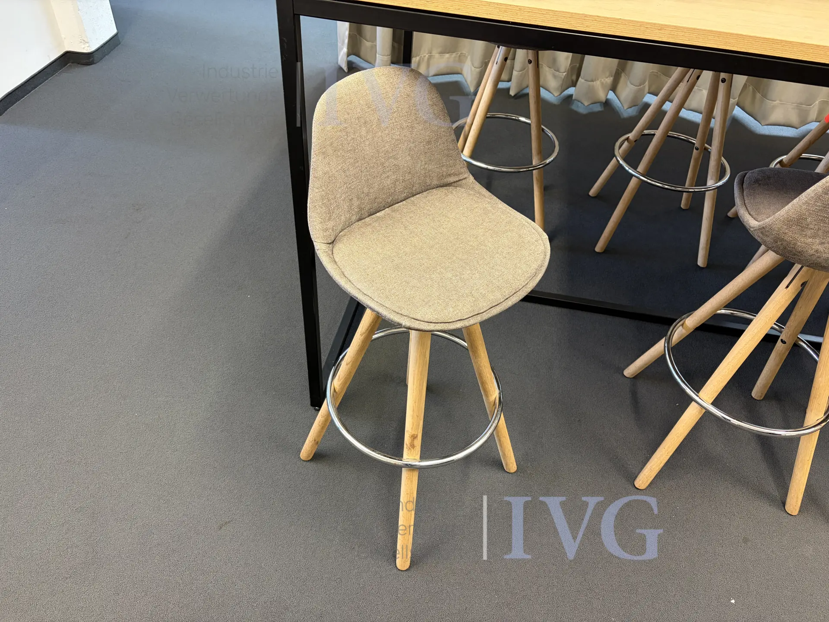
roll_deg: -4.9
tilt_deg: -44.0
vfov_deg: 53.1
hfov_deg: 67.3
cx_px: 414
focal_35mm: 26
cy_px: 311
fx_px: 623
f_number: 1.6
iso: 200
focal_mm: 5.96
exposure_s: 1/50
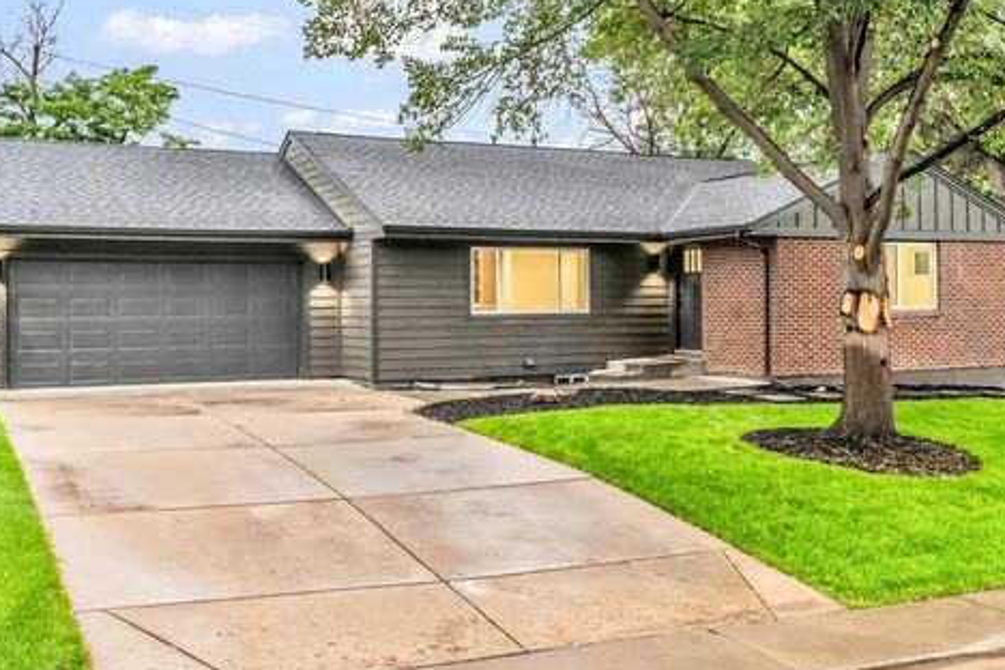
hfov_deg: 47.4
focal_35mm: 41
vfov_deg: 32.6
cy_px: 309
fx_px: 1144
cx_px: 537
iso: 1250
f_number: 8
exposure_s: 1/15
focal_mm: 30
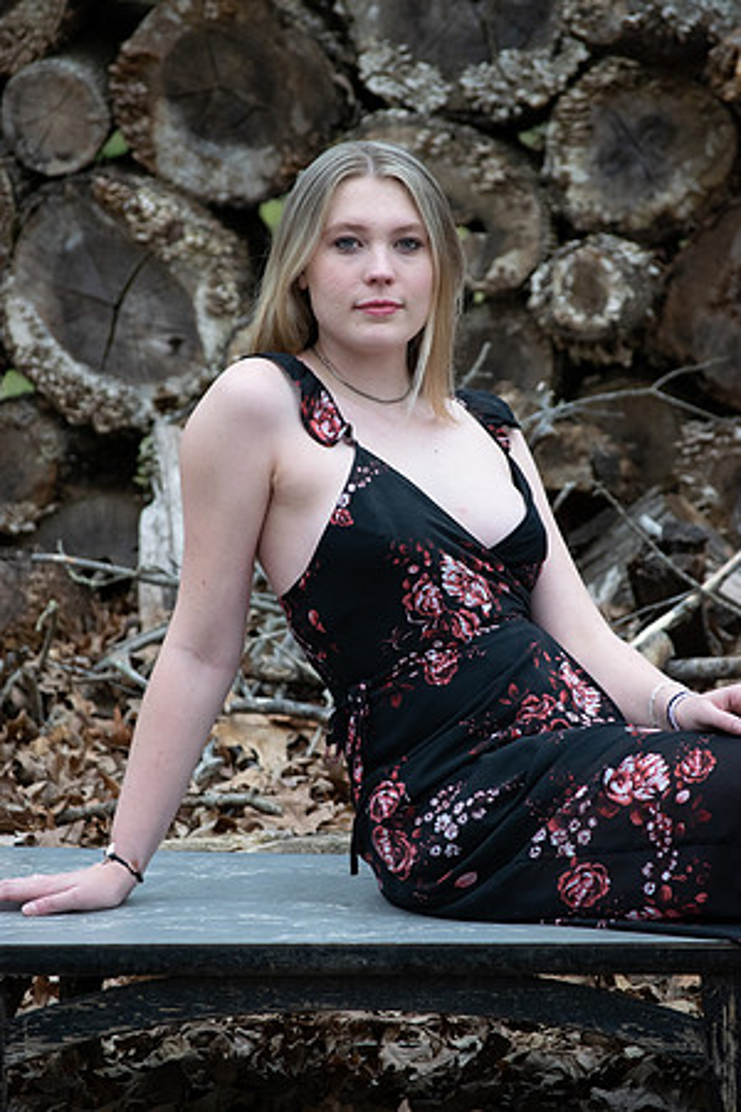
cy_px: 556
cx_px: 370
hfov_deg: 6.1
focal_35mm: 225
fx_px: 6946
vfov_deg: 9.1
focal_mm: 150
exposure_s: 1/500
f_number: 5
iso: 900
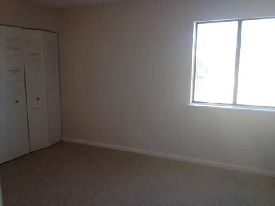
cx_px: 138
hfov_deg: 52.6
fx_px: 278
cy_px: 103
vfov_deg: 40.7
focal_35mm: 35
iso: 50
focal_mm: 4.28
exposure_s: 1/40
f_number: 2.4
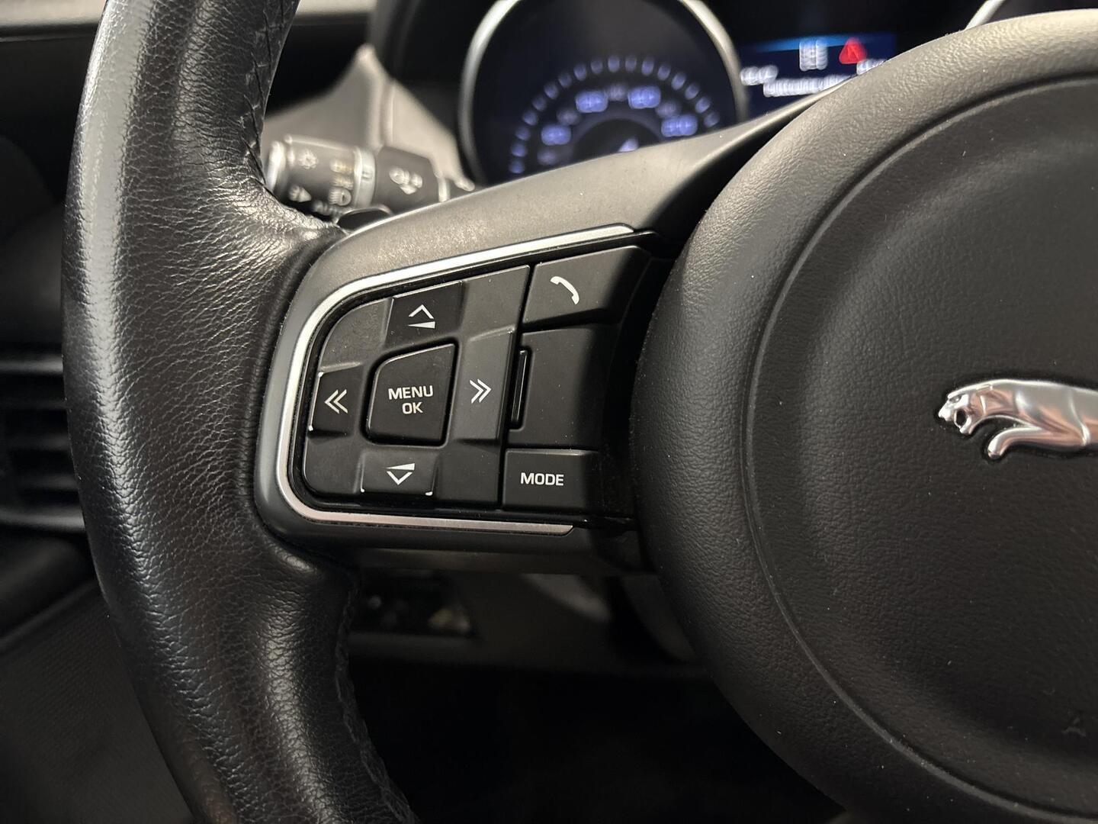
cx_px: 549
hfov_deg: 67.3
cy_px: 412
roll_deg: +4.4
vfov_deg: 53.1
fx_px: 825
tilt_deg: -20.8
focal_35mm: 26
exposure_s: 1/33
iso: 640
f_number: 1.6
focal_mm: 5.96
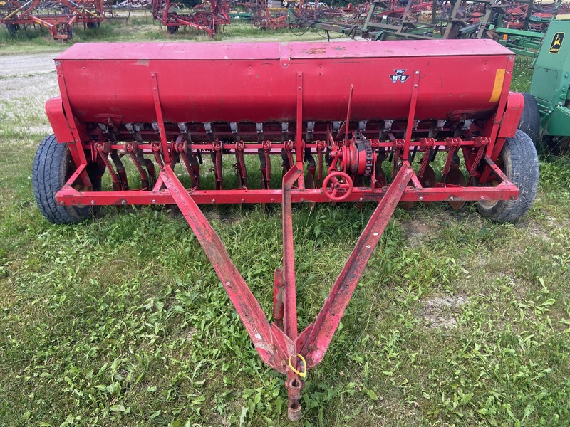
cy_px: 214
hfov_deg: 67.3
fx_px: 428
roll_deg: +2.0
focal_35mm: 26
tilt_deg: -27.4
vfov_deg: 53.1
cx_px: 285
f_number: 1.8
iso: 32
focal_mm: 4.25
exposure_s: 1/487
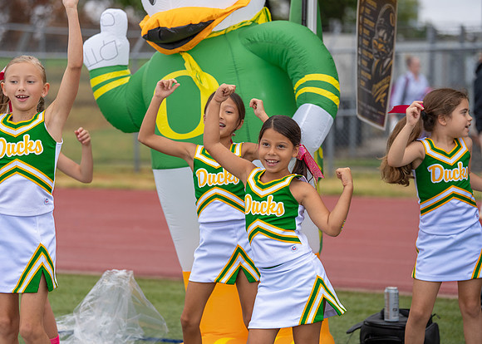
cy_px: 172
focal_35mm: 113
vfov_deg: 12.7
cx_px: 224
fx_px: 1549
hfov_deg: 17.7
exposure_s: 1/1250
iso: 500
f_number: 2.8
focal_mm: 108
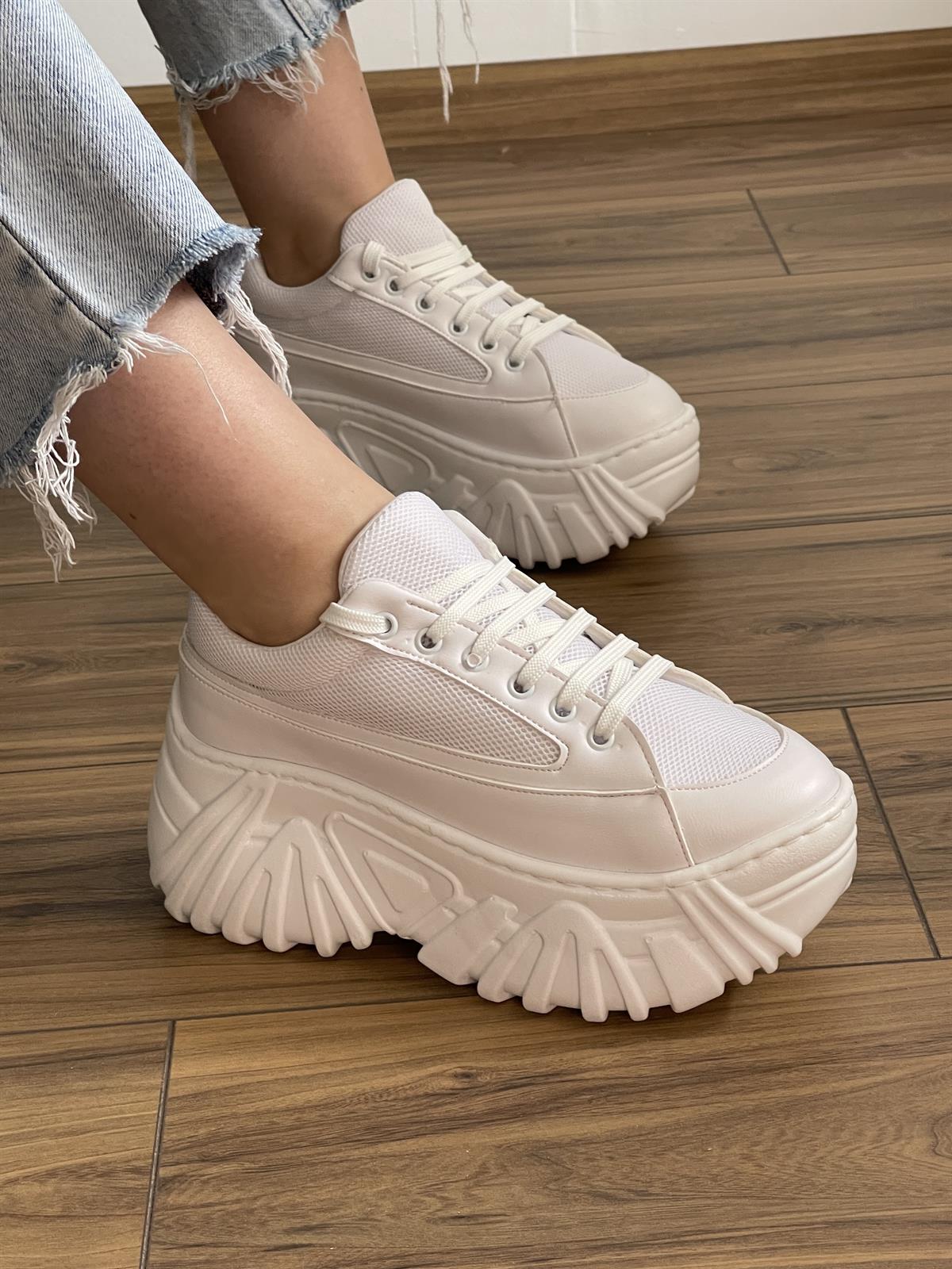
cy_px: 634
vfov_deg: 30.3
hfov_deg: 22.9
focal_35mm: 64
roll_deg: +3.9
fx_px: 2347
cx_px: 476
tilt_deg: -25.1
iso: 160
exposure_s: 1/67
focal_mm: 7.5
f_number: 2.2
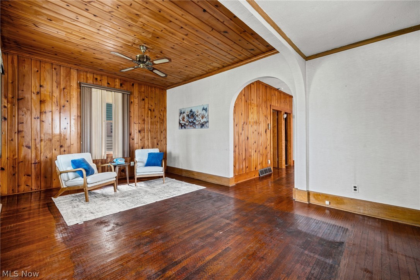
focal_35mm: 15
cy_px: 140
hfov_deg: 100.4
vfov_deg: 77.3
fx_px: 175
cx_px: 210
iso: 250
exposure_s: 1/1.25
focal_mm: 15
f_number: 9
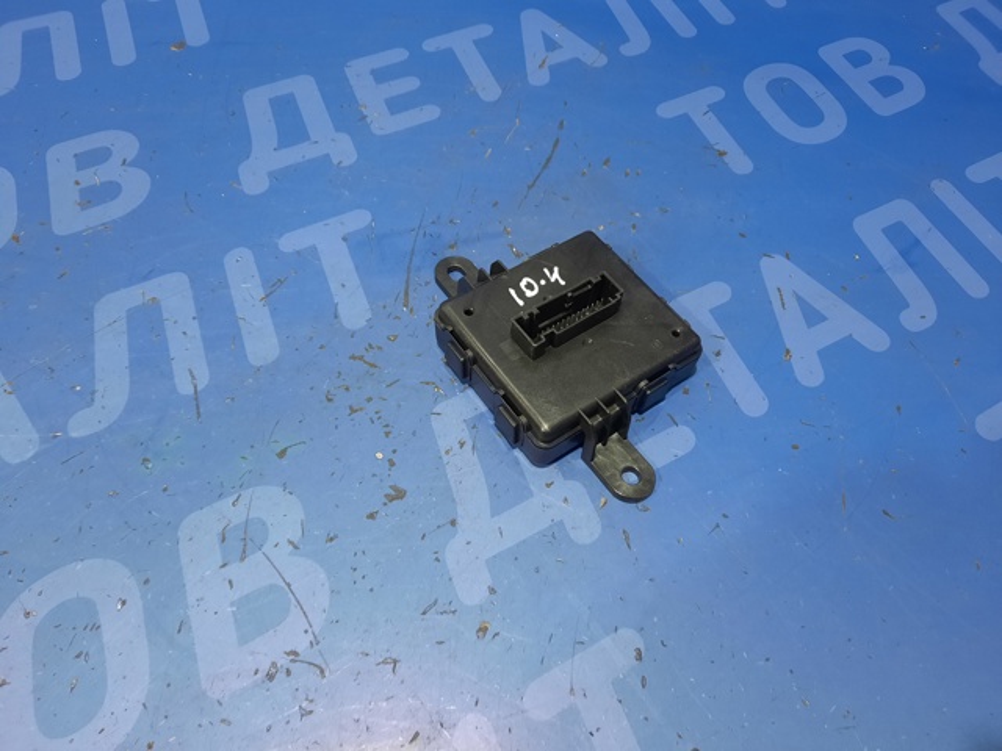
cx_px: 501
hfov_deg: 69.4
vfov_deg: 54.9
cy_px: 376
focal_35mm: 25
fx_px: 724
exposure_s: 1/33
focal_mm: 4.6
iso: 320
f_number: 2
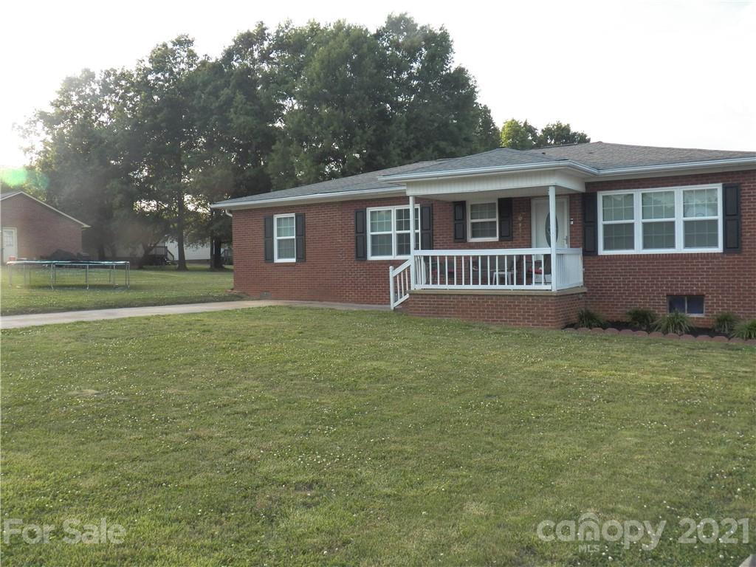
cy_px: 284
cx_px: 378
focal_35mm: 31
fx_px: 677
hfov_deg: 58.4
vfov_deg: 45.4
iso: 125
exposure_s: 1/250
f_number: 4
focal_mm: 5.5
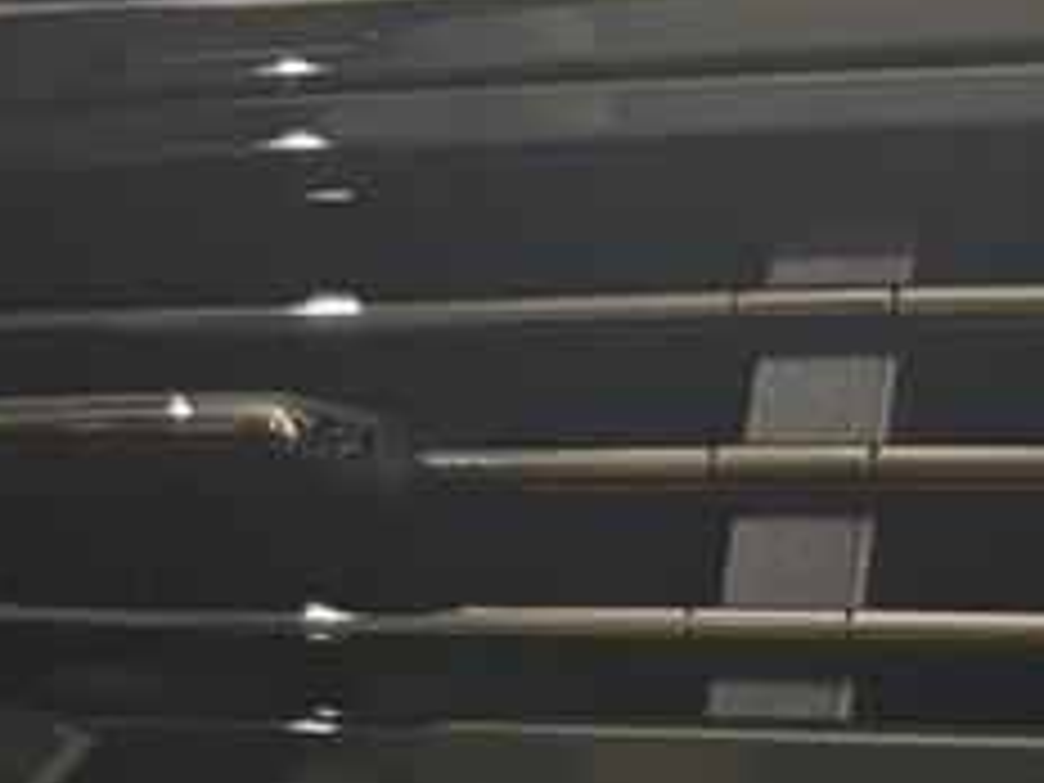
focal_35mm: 115
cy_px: 1467
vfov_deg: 11.8
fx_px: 3468
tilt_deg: -17.8
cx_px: 594
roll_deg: +0.9
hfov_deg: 17.1
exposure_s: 1/25
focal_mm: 5.96
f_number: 1.6
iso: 800
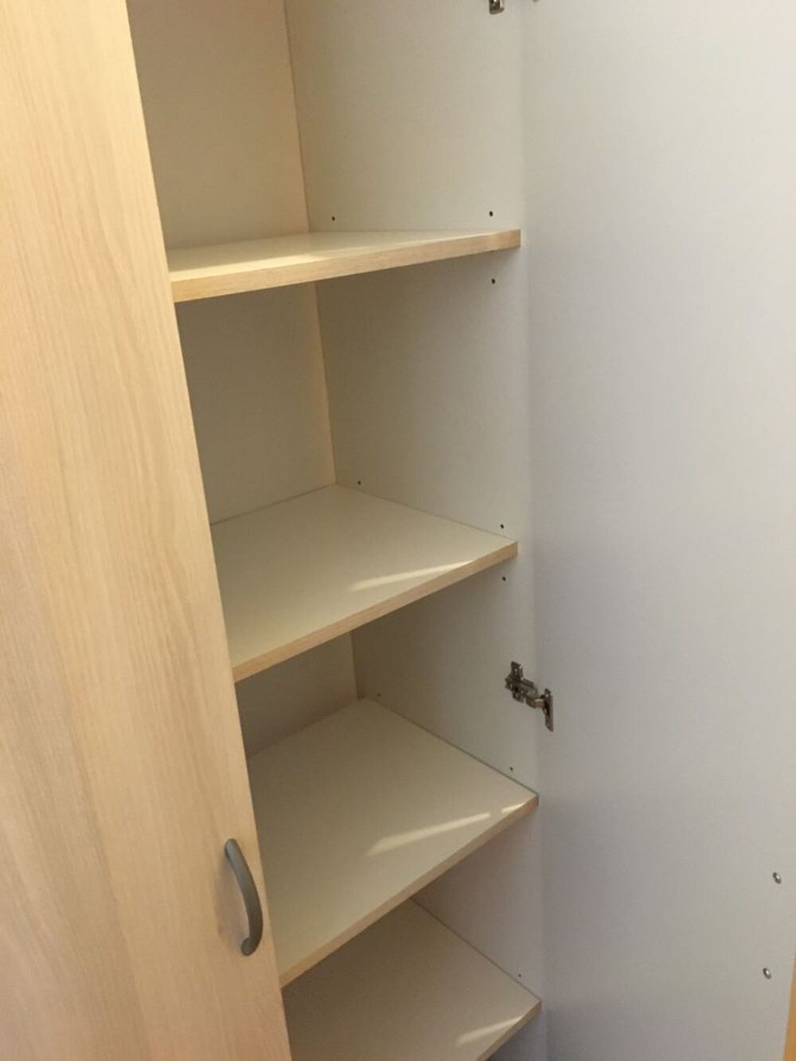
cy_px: 530
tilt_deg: -19.4
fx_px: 889
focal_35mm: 29
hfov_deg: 48.2
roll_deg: +4.5
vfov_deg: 61.7
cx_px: 398
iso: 320
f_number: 2.2
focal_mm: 4.15
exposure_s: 1/17
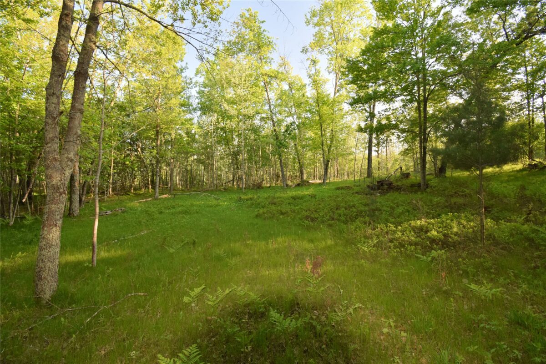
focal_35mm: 15
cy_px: 182
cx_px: 273
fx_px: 227
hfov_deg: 100.4
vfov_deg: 77.3
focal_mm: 10
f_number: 9
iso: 320
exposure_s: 1/160
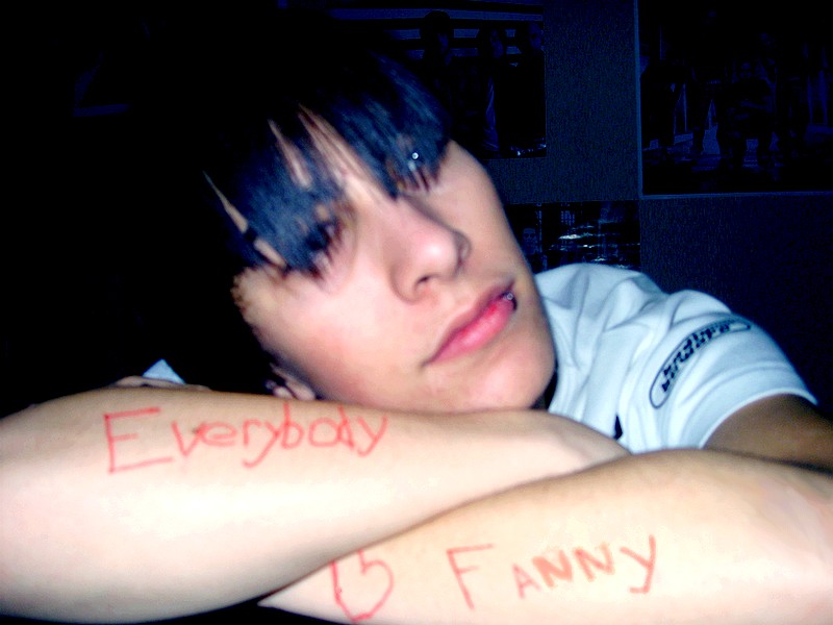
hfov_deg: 49.0
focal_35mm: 38
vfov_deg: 37.7
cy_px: 312
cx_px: 416
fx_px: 914
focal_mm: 7.8
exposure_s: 1/30
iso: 50
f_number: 2.8
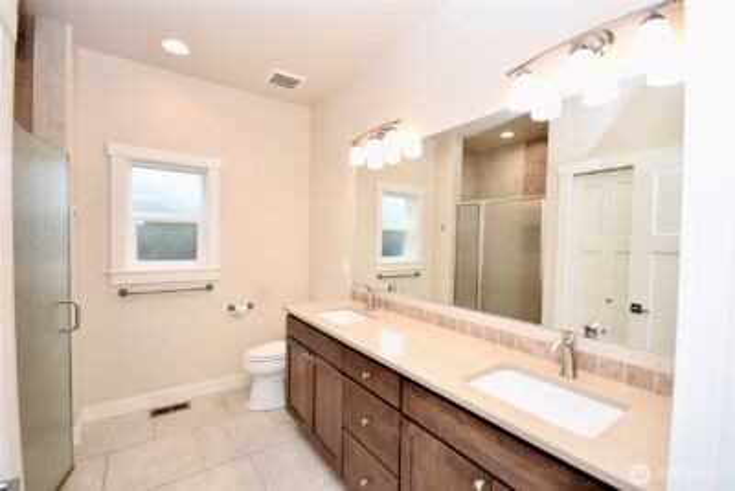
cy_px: 246
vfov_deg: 77.4
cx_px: 368
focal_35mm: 15
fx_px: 306
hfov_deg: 100.4
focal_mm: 10
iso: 400
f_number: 5
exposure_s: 1/100
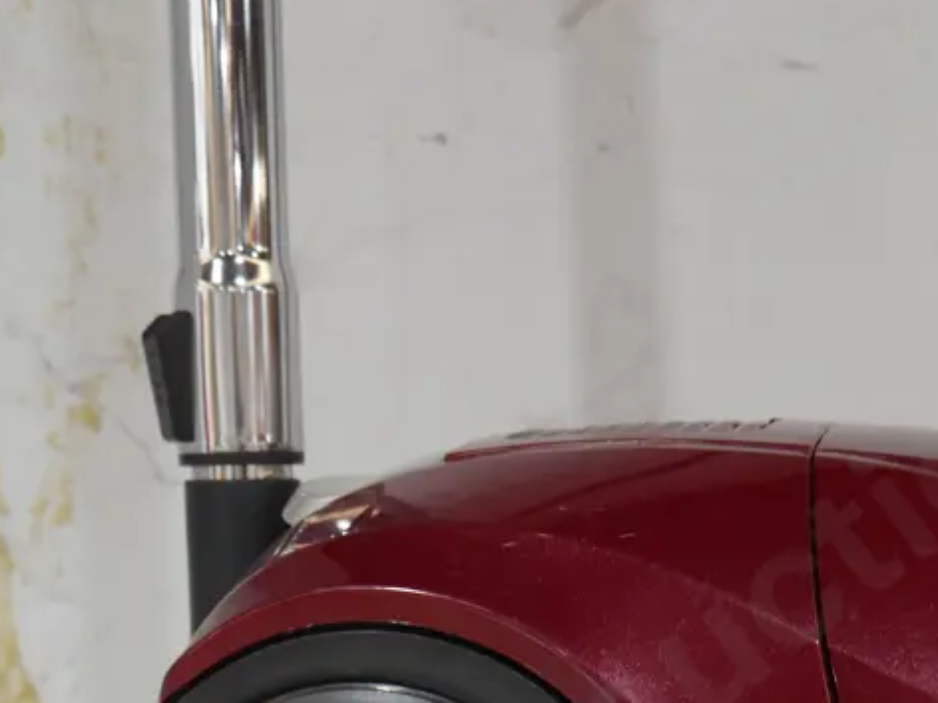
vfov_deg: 19.5
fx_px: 2005
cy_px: 648
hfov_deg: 25.9
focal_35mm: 74
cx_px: 727
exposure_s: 1/60
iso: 640
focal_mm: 17
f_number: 4
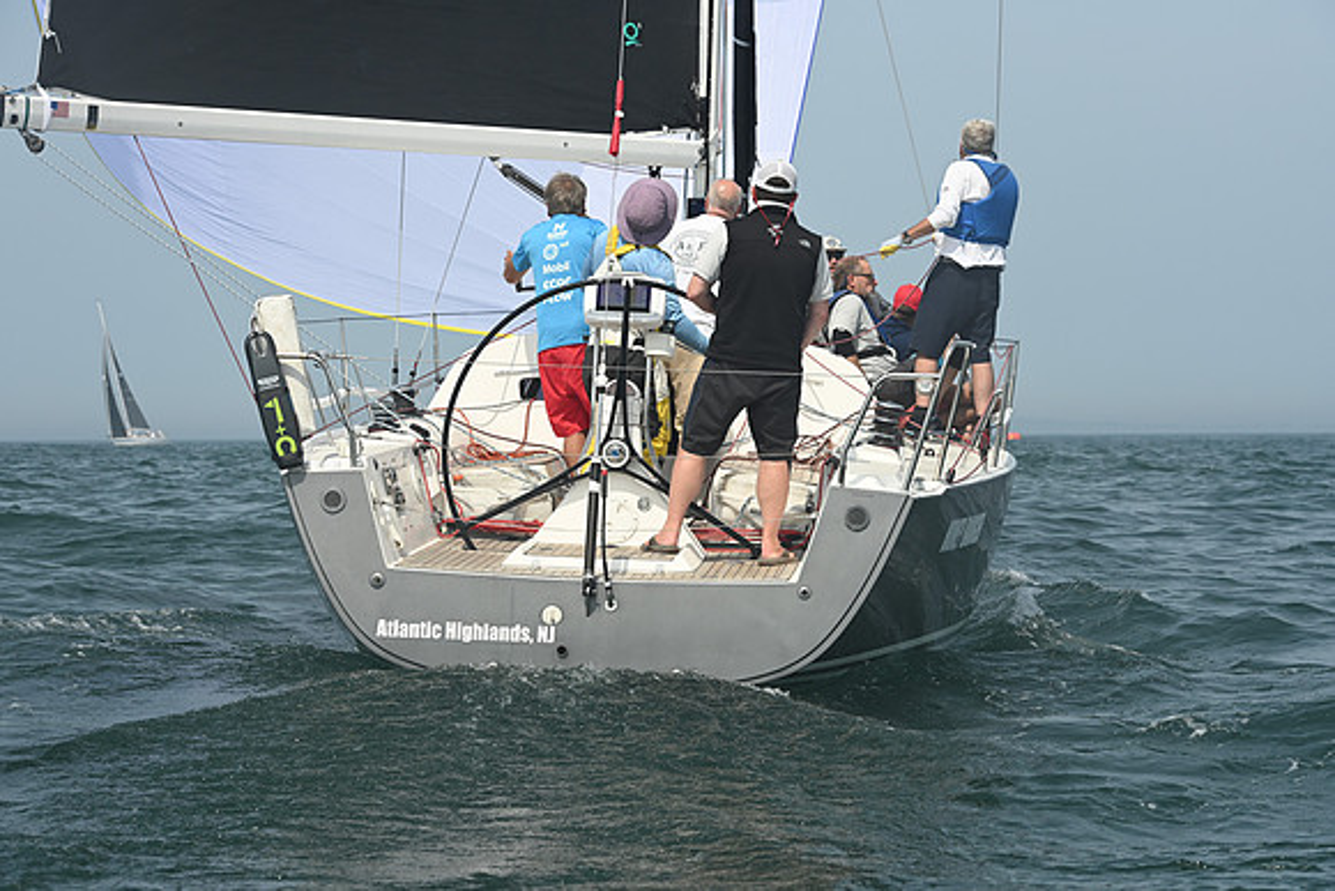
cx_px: 668
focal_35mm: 98
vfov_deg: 14.0
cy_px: 446
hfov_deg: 20.8
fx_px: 3635
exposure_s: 1/1250
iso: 320
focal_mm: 98
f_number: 8
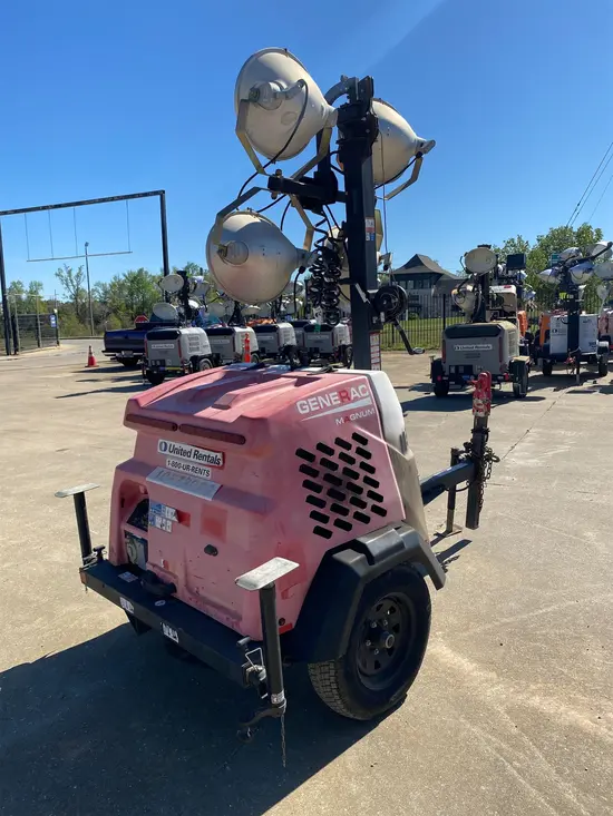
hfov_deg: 53.1
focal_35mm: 26
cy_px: 408
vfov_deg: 67.3
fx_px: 614
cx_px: 306
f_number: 1.8
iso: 32
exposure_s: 1/2688
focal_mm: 4.25
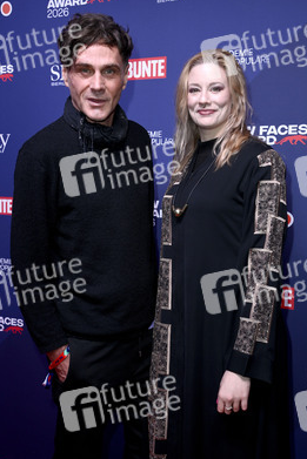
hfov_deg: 29.9
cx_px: 154
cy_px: 228
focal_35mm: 45
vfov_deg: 43.6
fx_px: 575
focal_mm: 44
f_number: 5.6
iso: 800
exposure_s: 1/250
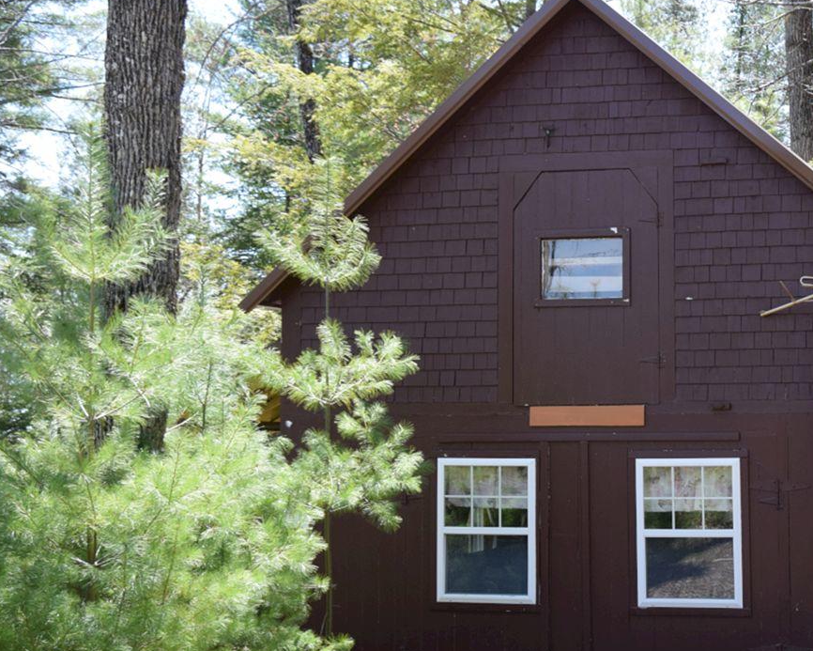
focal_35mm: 66
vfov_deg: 23.2
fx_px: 1584
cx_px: 700
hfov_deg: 27.9
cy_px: 335
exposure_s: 1/250
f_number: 8
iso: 400
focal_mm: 27
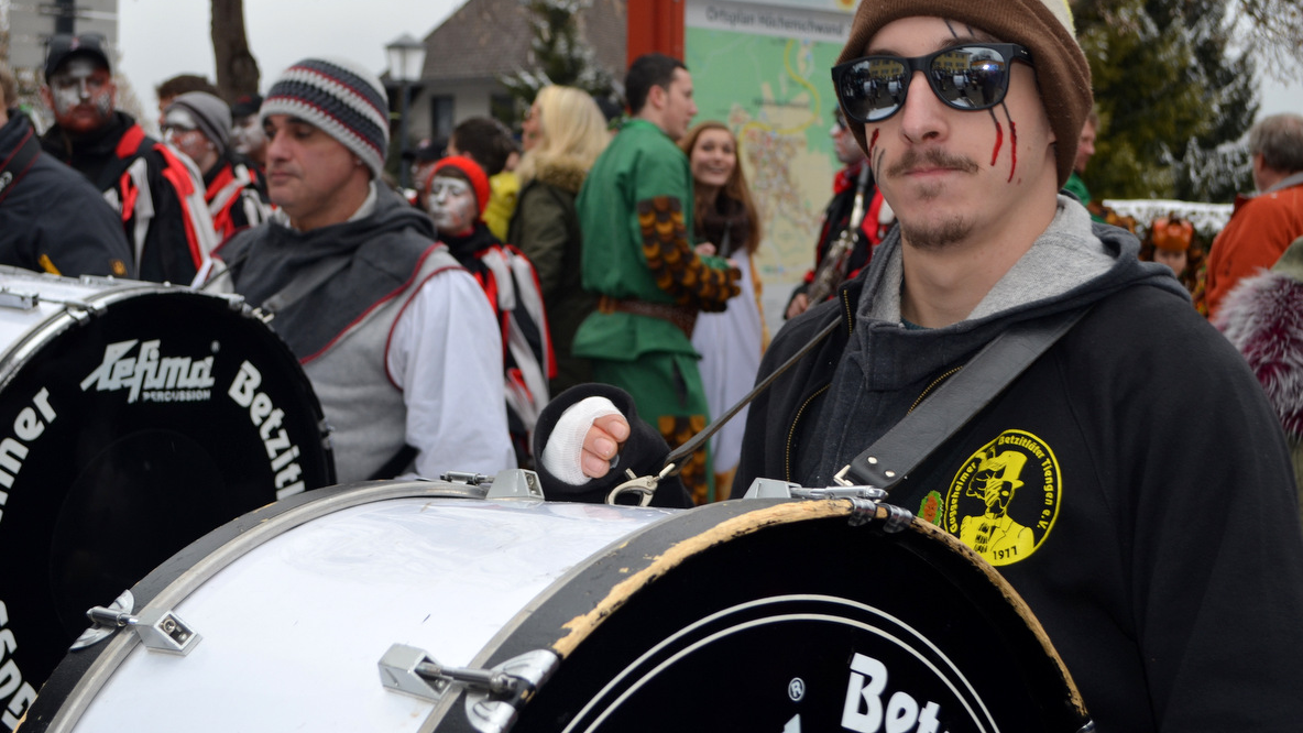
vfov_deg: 23.5
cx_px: 652
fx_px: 1762
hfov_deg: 40.6
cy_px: 329
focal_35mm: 51
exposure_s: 1/125
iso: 140
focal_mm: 32
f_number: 5.6
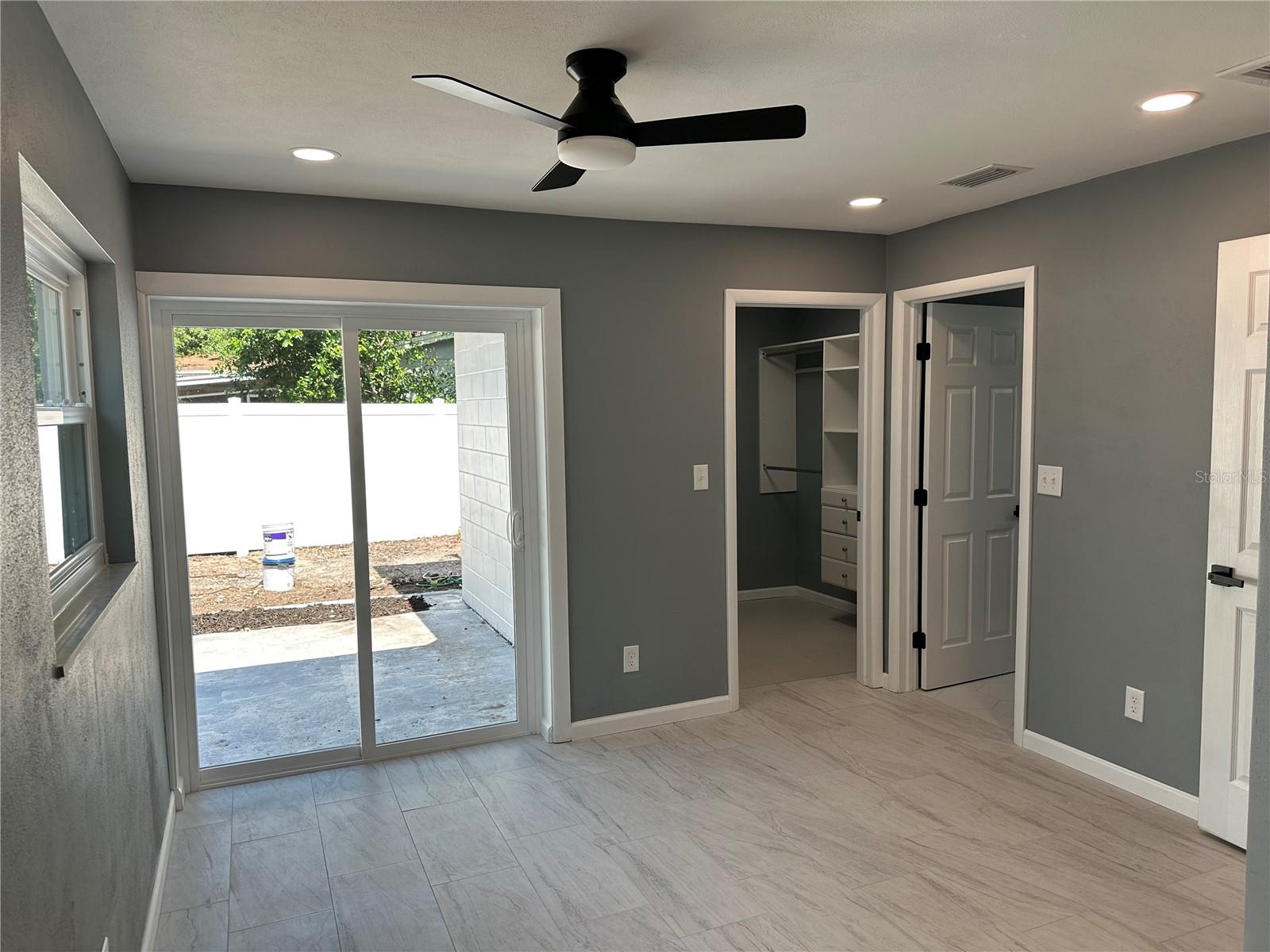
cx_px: 635
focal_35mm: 24
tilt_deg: -3.4
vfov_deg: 56.8
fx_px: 881
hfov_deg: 71.6
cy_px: 476
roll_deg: +0.6
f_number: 1.78
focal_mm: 6.86
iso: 80
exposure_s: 1/419
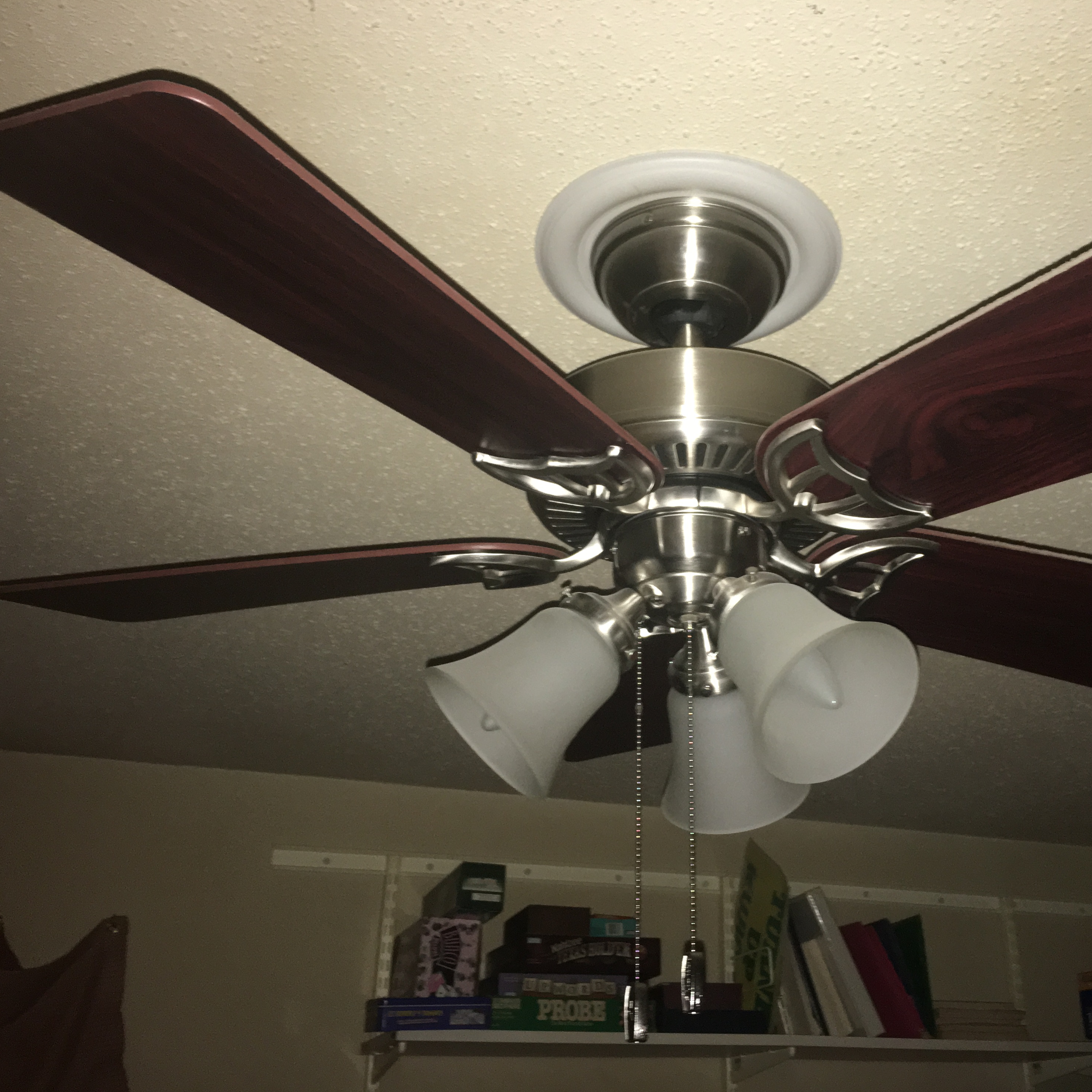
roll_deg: +0.8
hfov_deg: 46.7
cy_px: 542
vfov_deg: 47.2
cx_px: 694
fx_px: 1249
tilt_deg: +24.9
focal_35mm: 35
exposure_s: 1/16
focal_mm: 4.15
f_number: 2.2
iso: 125
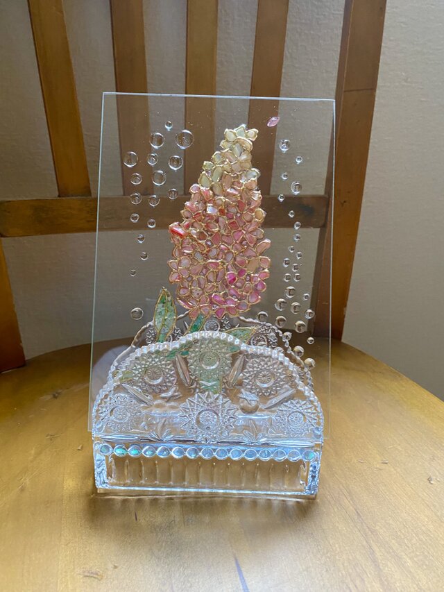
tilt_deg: -23.3
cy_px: 296
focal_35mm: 26
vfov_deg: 67.3
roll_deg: -2.7
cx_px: 222
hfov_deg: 53.1
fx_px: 445
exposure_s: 1/33
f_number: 1.8
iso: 400
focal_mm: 4.25
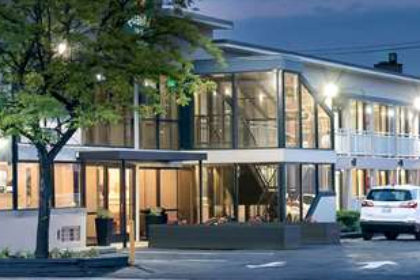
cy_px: 27
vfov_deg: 10.8
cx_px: 112
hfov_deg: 16.2
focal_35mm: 126
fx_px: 1470
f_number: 10
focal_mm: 38
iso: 400
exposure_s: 1
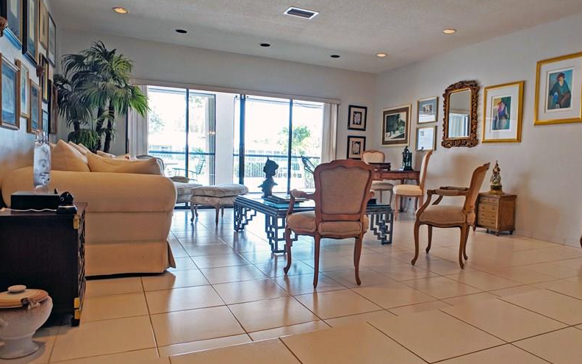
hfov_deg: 52.6
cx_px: 325
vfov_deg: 34.4
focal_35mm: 37
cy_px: 178
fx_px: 587
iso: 54
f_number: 1.8
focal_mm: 4.44
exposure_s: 1/140
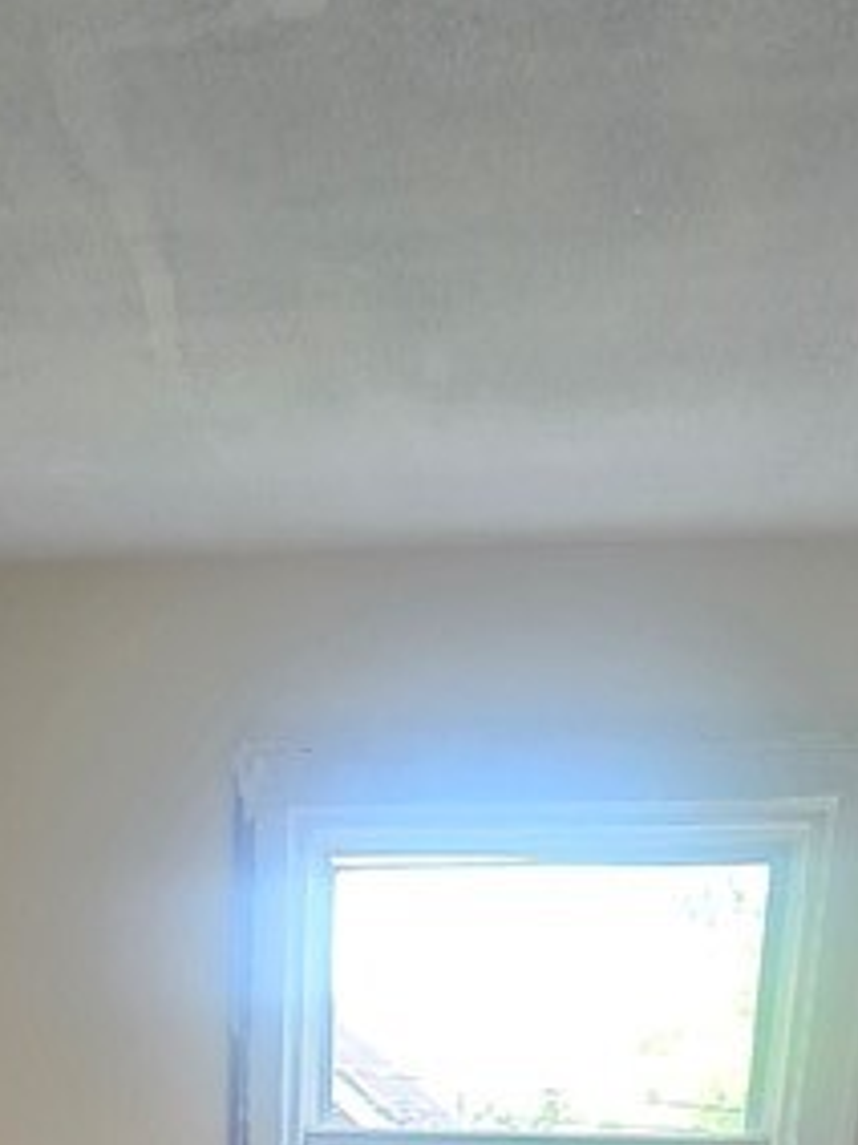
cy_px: 1703
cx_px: 214
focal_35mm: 47
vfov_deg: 27.9
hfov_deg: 30.3
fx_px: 1554
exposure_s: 1/60
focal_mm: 2.2
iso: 200
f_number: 2.2
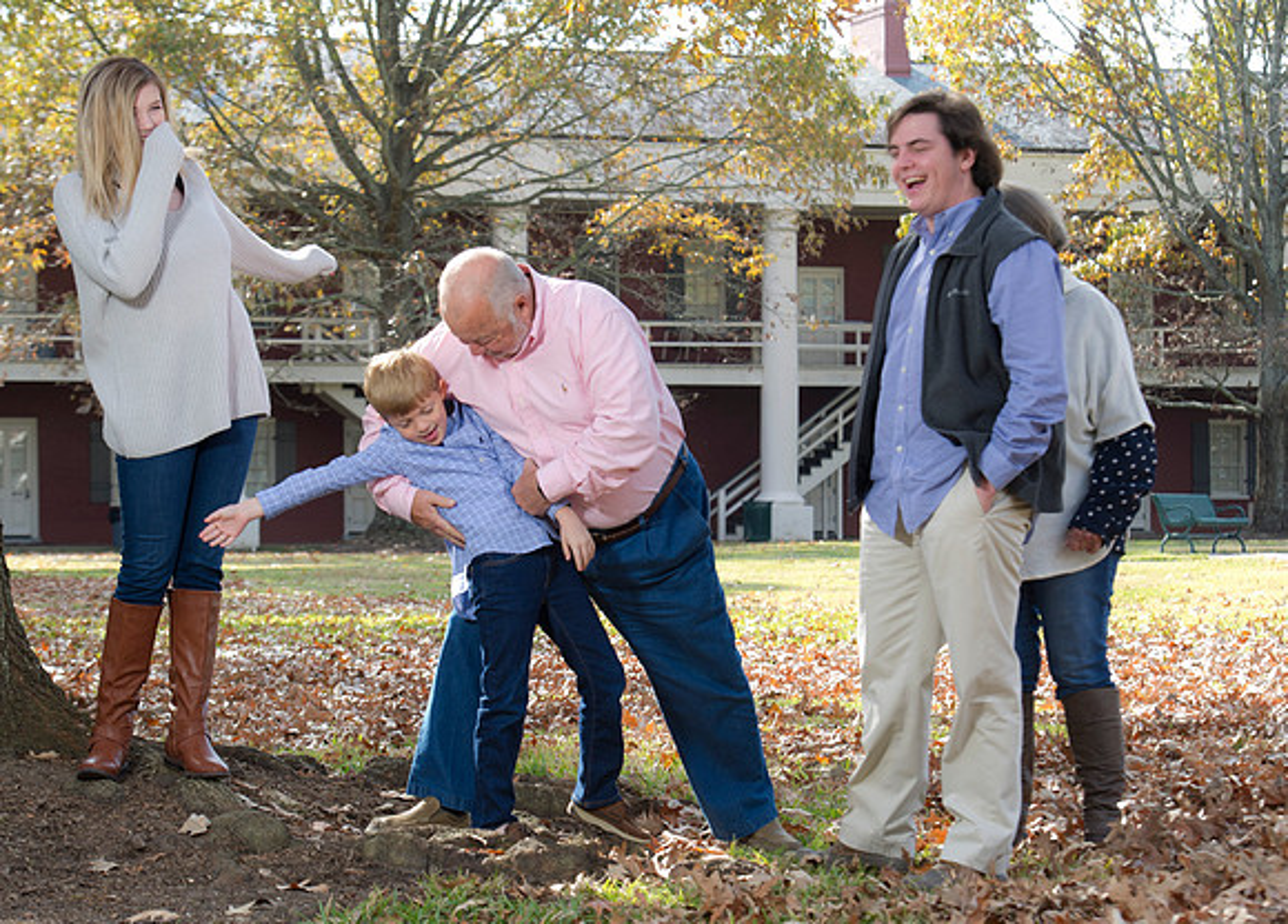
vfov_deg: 13.4
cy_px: 461
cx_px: 643
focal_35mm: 107
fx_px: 3926
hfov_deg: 18.6
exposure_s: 1/100
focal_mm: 95
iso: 160
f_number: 6.3
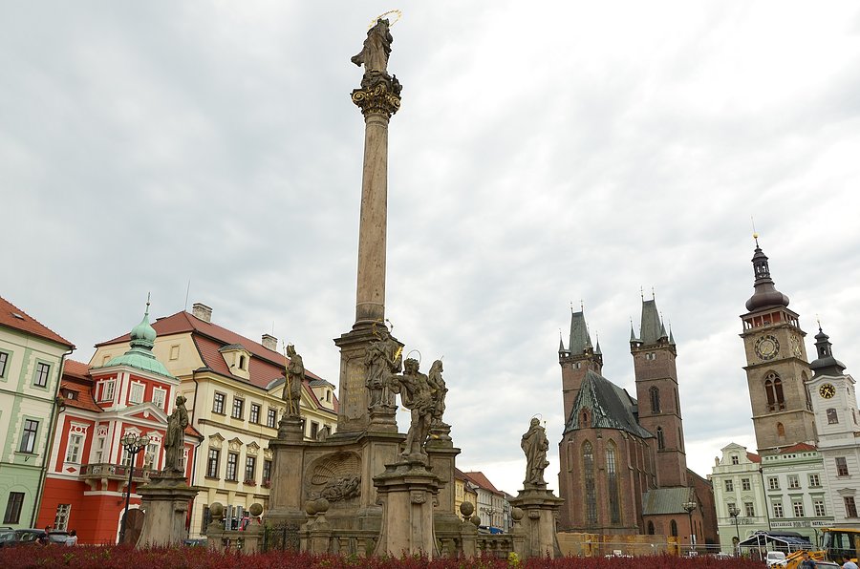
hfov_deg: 59.6
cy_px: 284
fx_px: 751
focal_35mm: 32
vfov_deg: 41.5
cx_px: 430
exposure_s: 1/200
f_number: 7.1
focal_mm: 21
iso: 160
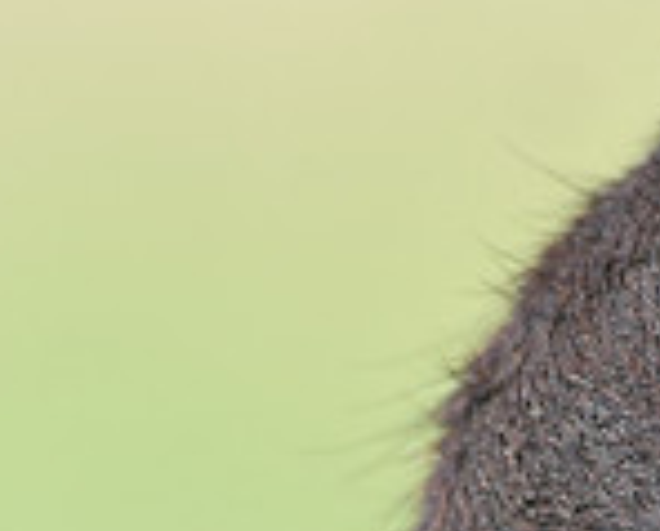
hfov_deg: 1.8
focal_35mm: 1100
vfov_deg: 1.4
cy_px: 1142
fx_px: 21529
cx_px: 769
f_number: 3.5
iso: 250
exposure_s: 1/1250
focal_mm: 200
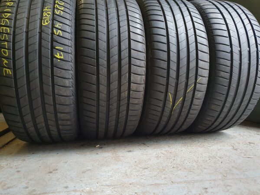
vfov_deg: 53.1
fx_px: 195
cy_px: 98
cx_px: 130
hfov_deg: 67.3
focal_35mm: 26
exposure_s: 1/50
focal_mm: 4.32
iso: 320
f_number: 1.5
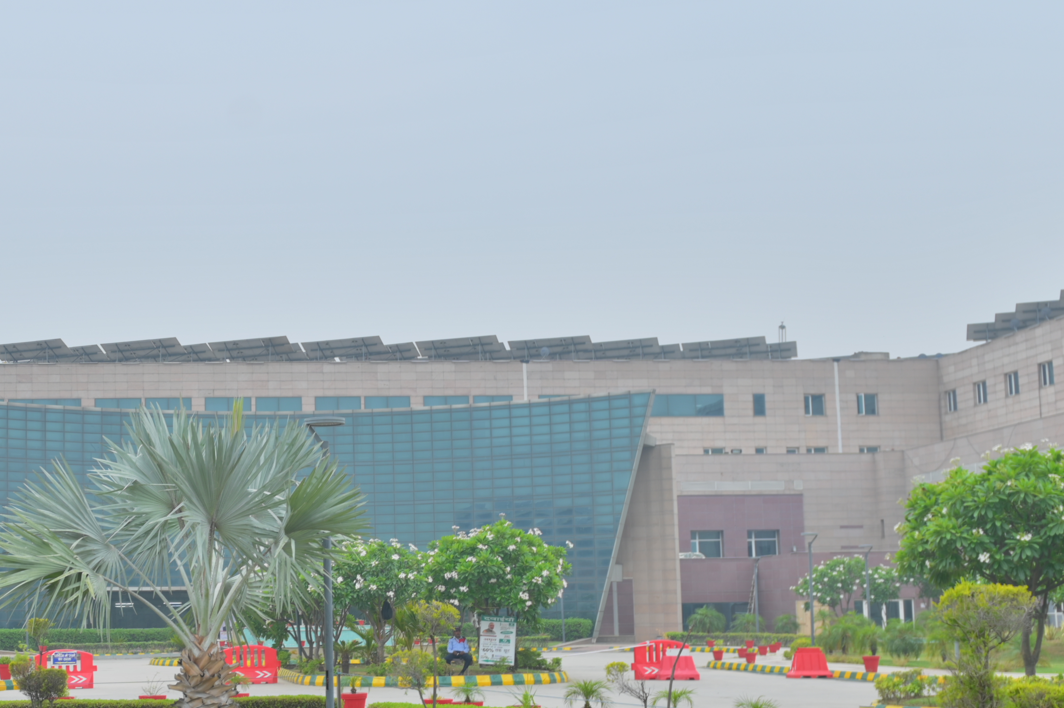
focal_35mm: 48
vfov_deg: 27.8
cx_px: 232
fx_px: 1418
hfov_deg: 39.7
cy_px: 494
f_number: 4.5
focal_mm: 24
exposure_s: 1/200
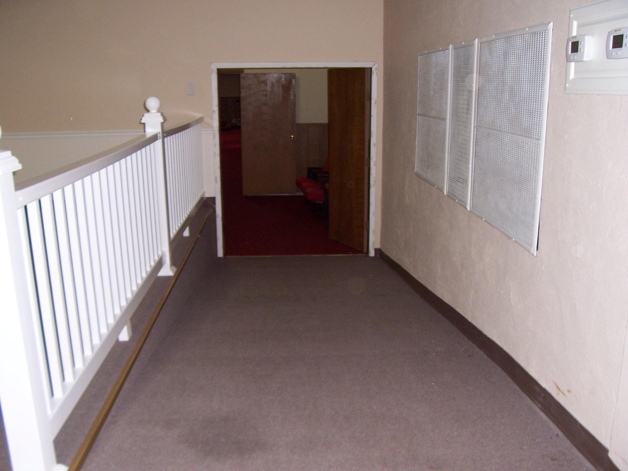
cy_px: 236
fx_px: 617
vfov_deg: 41.8
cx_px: 314
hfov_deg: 54.0
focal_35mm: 34
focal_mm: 5.6
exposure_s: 1/60
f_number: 2.7
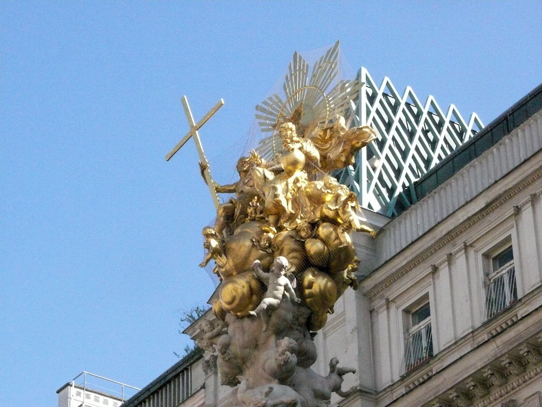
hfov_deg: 14.9
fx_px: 2067
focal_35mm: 132
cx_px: 271
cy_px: 204
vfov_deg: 11.2
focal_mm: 27.9
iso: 1600
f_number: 11
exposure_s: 1/1000
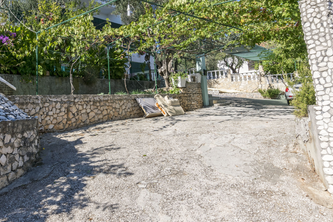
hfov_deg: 67.0
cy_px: 72
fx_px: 241
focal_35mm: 26
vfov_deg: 48.7
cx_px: 105
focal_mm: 10
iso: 100
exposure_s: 1/320
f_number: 8
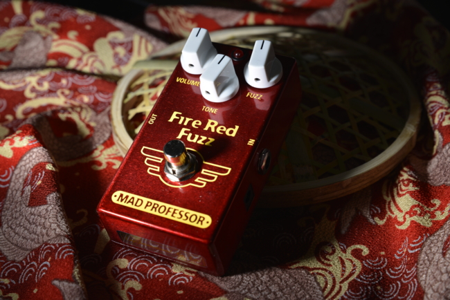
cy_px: 150
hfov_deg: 28.8
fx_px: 875
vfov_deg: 19.5
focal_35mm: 70
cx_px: 225
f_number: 8
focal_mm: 70
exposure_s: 1/60
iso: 100
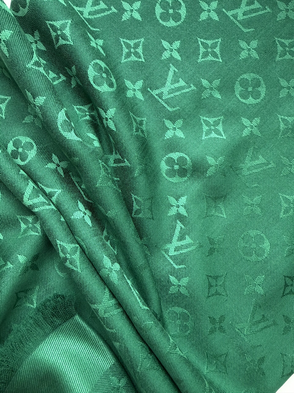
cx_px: 147
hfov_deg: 56.8
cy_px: 196
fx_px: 272
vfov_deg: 71.6
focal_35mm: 24
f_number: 2.2
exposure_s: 1/121
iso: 320
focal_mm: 2.22
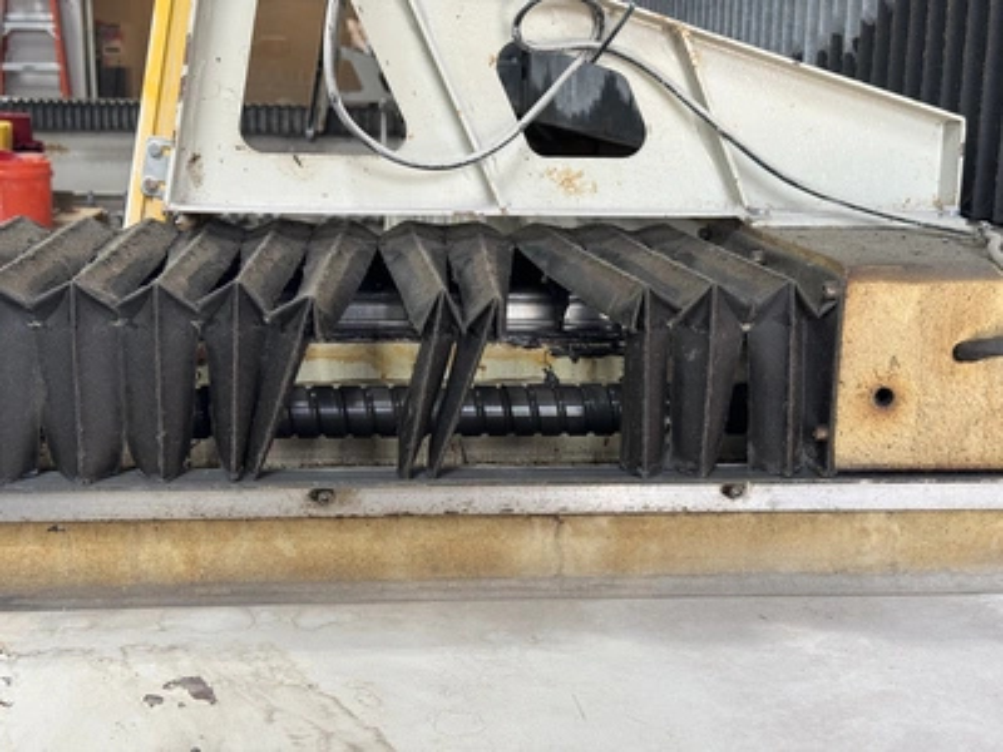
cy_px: 376
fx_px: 1391
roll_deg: -0.6
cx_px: 502
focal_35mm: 48
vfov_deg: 30.3
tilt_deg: -13.0
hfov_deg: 39.7
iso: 80
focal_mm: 6.76
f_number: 1.78
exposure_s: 1/121
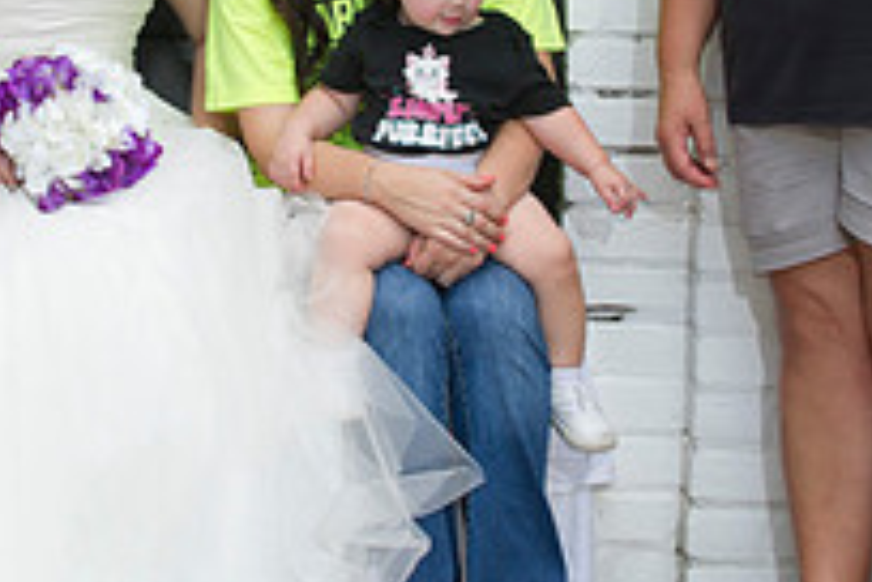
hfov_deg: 10.3
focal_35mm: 199
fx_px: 4820
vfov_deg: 6.9
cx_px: 303
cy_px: 73
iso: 320
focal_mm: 70
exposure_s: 1/100
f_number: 5.6
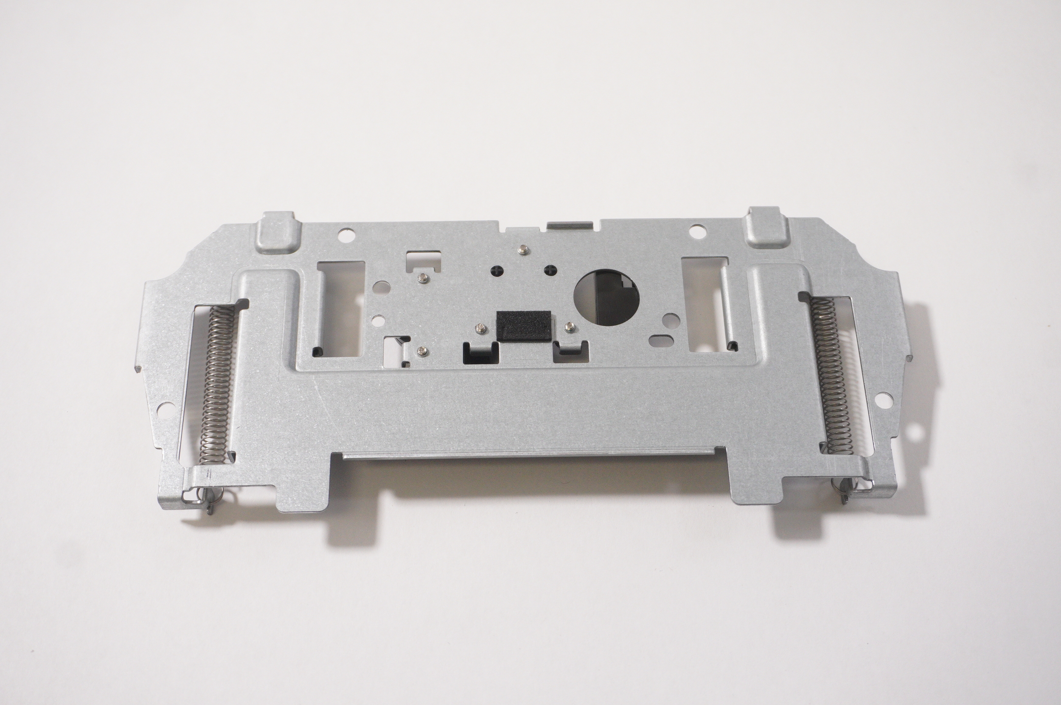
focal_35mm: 44
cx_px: 530
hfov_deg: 45.0
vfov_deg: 30.8
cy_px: 352
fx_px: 1281
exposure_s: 1/200
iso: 1250
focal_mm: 29
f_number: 5.6
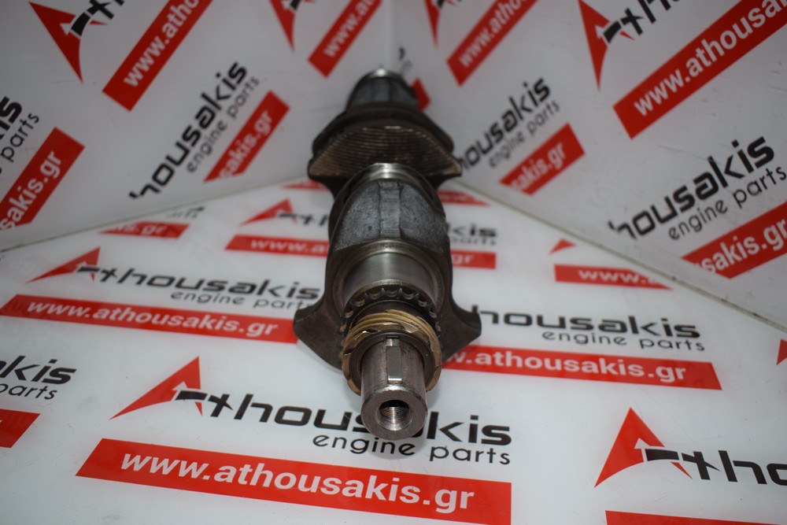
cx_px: 394
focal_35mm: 34
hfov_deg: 55.1
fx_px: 754
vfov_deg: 38.4
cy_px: 262
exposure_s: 1/200
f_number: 3.8
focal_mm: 23
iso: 500
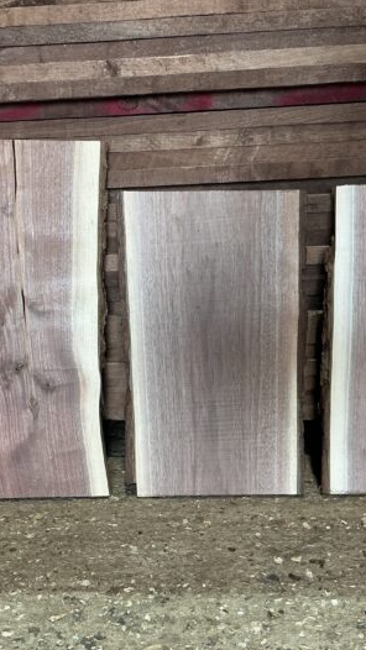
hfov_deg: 36.3
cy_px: 324
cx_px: 122
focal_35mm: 32
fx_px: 552
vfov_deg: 61.0
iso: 64
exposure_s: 1/60
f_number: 1.8
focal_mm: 3
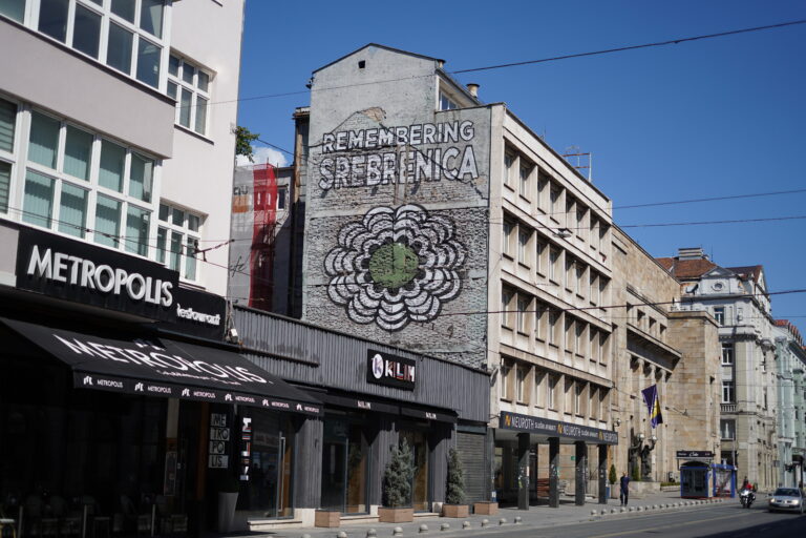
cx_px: 403
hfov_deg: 39.6
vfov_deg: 27.0
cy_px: 269
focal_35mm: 50
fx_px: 1119
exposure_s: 1/6400
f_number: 2
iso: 100
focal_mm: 50
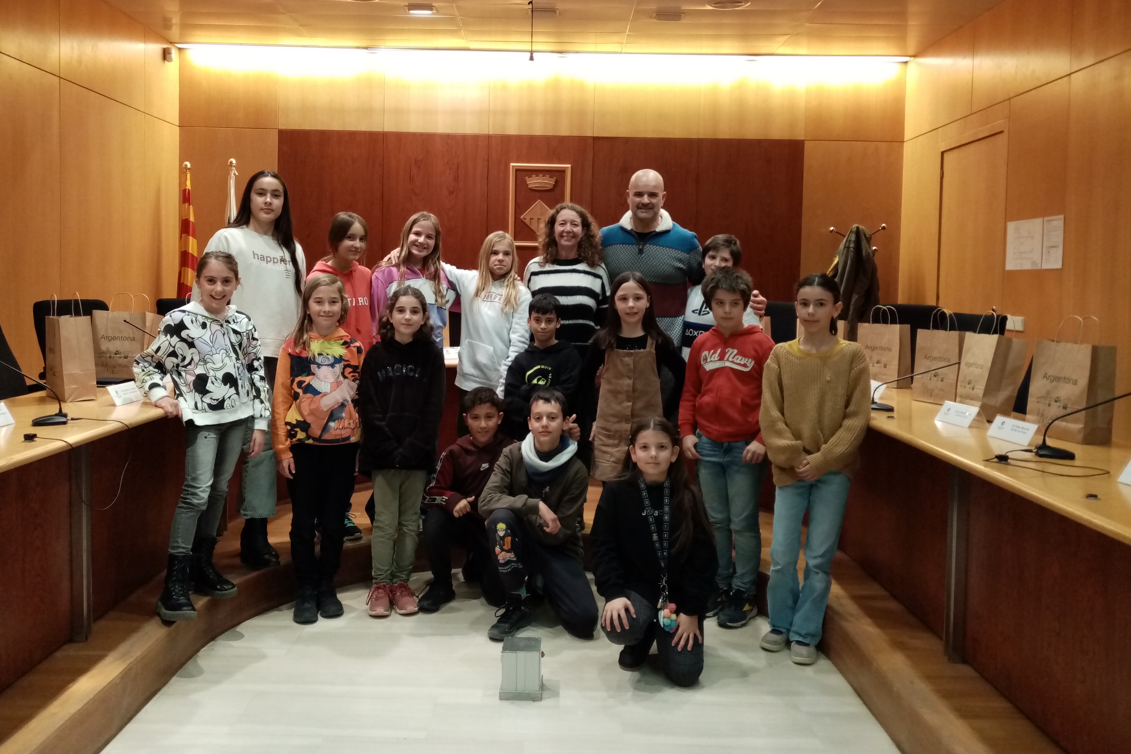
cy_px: 326
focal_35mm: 28
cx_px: 546
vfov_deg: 46.3
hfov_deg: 65.5
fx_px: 880
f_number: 1.8
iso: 402
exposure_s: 1/33.3
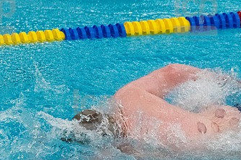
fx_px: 1412
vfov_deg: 6.5
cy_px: 114
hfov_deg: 9.8
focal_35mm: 211
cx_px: 95
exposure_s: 1/1250
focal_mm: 82
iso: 10000
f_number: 5
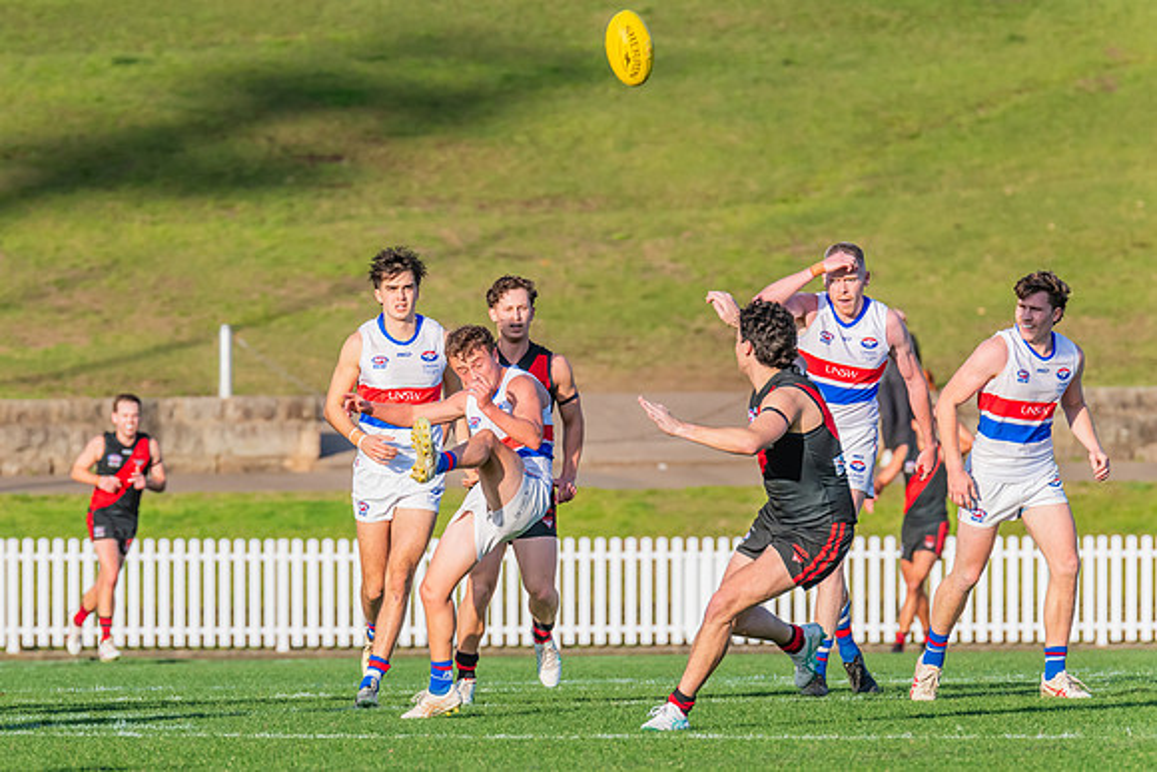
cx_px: 447
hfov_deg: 4.0
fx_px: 16594
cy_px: 418
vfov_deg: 2.7
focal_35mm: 516
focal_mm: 420
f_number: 10
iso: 800
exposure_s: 1/1250
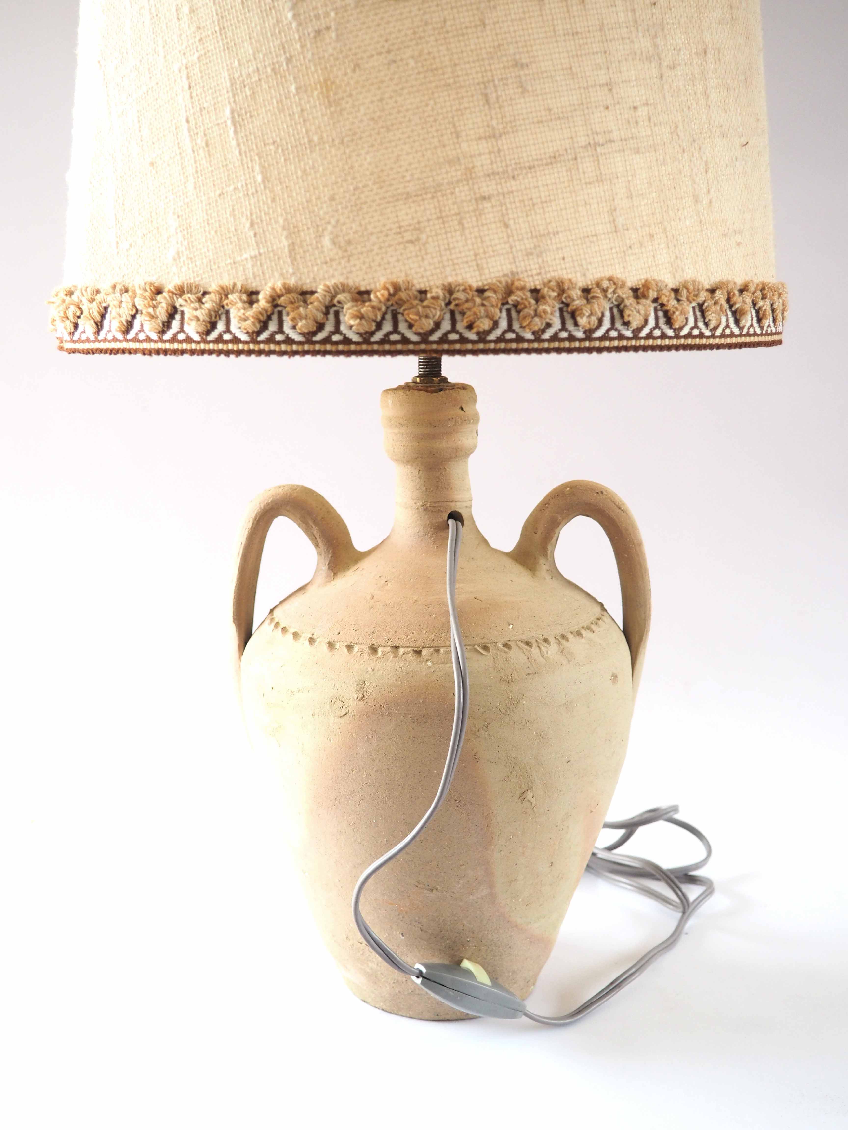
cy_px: 565
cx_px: 424
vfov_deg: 44.8
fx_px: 1372
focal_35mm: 42
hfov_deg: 34.3
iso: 1000
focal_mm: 21
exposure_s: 1/60
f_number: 4.1
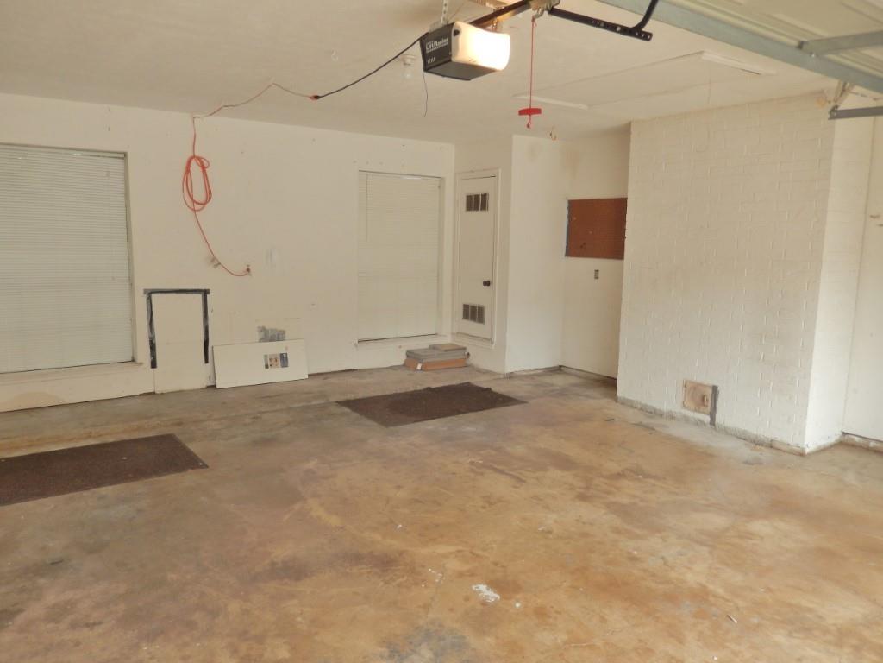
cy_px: 332
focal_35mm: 25
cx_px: 442
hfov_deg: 69.4
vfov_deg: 54.9
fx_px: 638
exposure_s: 1/60
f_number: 3.4
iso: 125
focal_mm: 4.5
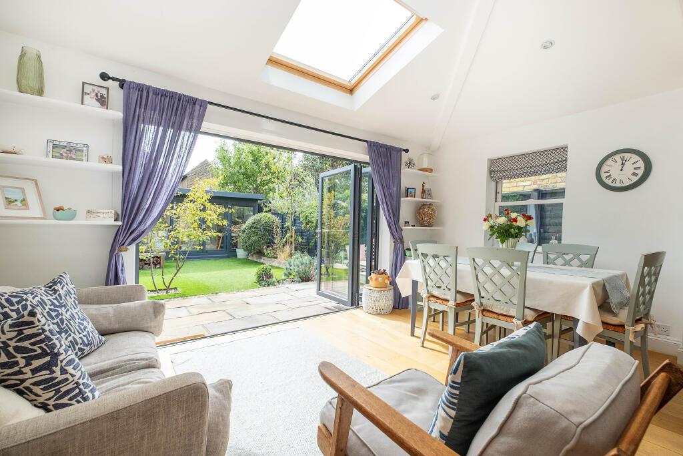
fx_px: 285
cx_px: 342
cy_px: 228
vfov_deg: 77.3
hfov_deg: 100.4
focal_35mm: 15
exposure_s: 1/320
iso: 400
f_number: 5.6
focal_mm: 10
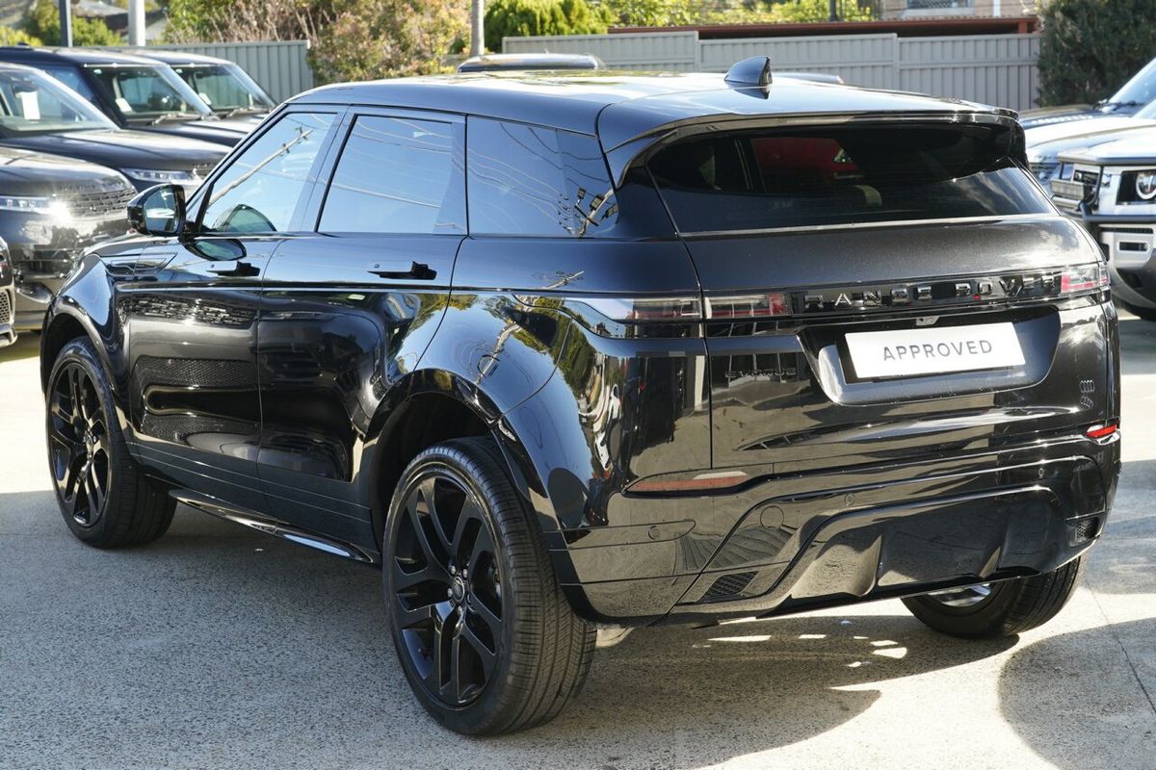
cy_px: 385
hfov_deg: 35.1
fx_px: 1830
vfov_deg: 23.8
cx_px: 578
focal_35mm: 57
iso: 1000
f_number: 7.1
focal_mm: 57
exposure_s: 1/160
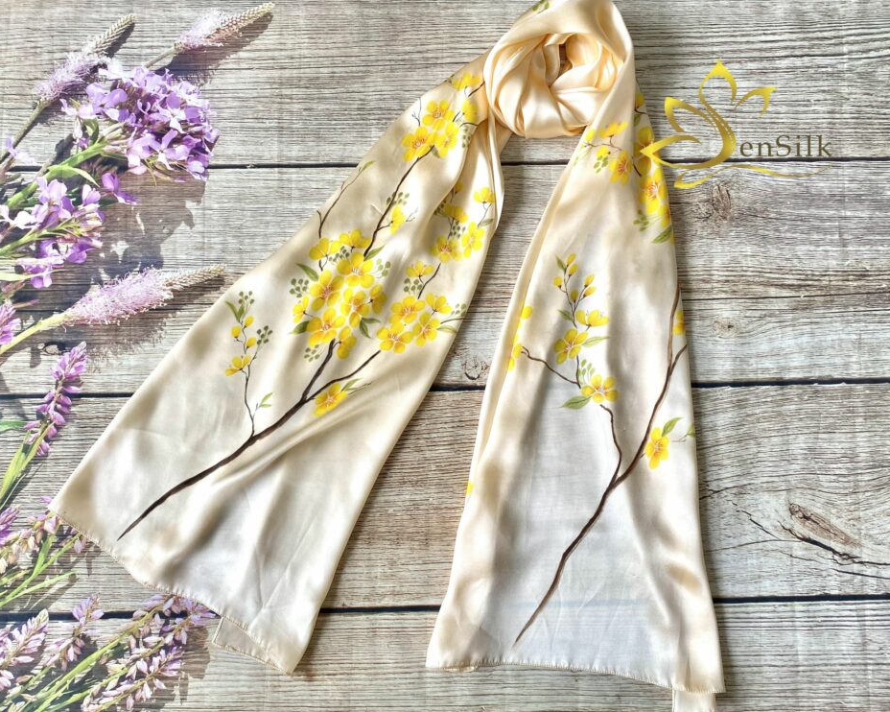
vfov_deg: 51.5
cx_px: 440
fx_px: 737
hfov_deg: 62.2
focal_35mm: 28
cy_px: 353
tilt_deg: -85.4
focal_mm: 4.25
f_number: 1.8
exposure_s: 1/122
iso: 50
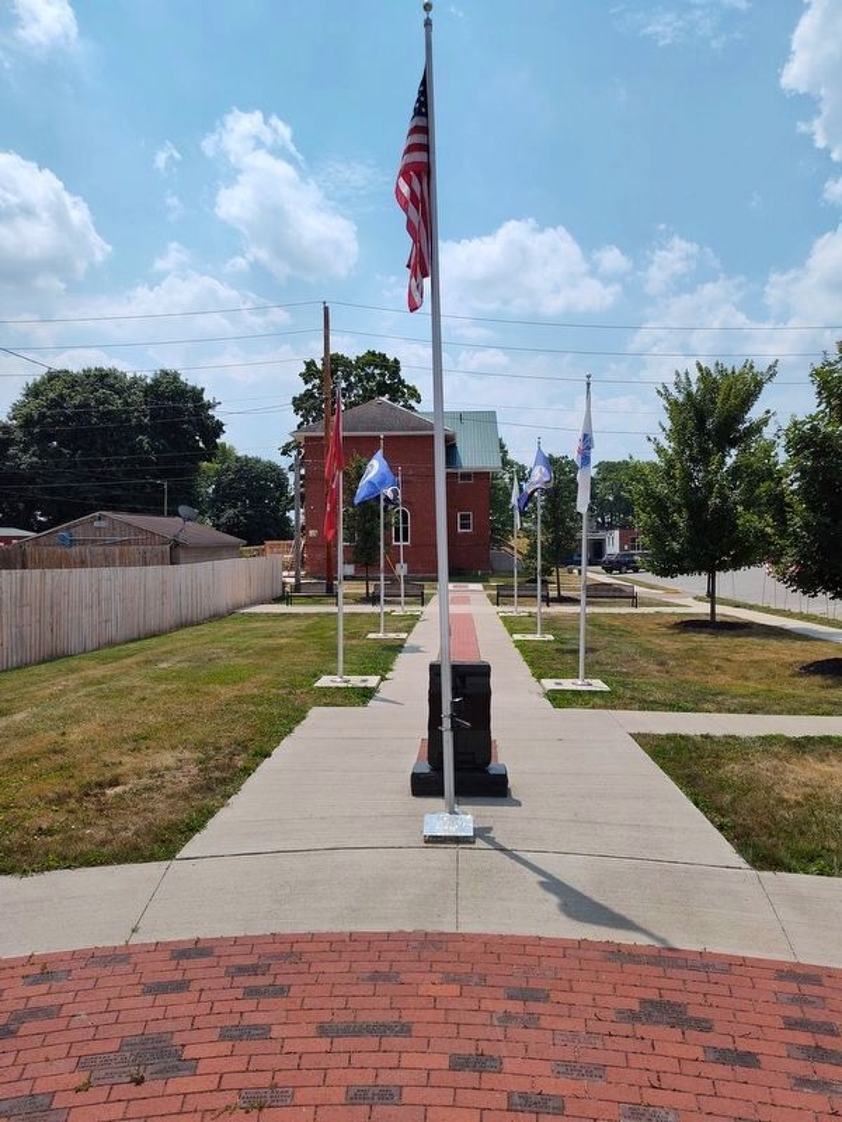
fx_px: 746
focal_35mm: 23
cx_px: 421
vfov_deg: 73.9
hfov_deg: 58.9
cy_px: 561
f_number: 1.8
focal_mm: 5.56
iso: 100
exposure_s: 1/2847
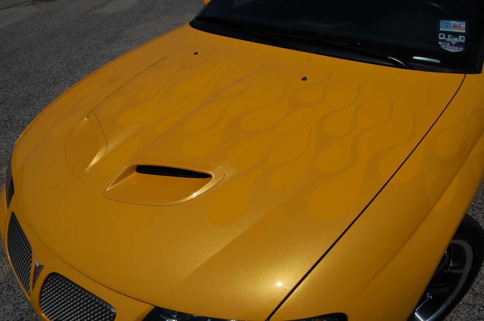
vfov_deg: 47.8
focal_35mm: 27
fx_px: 362
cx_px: 242
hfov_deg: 67.5
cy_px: 160
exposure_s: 1/800
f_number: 14
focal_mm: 18
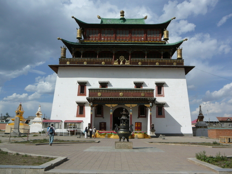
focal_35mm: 35
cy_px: 87
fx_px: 235
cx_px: 116
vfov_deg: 40.7
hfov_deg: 52.6
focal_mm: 5.2
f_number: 5
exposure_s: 1/800
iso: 80
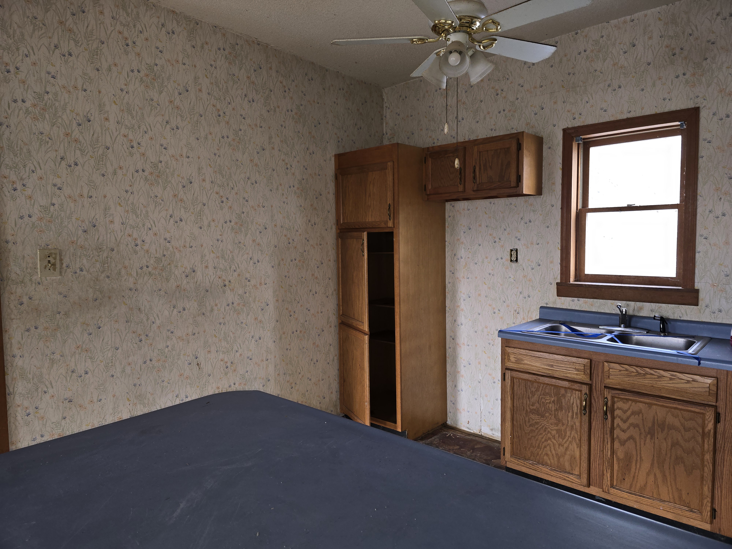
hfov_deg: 73.9
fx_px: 486
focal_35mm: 23
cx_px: 366
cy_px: 274
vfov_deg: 58.9
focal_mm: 6.3
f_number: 1.7
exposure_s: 1/60
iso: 80
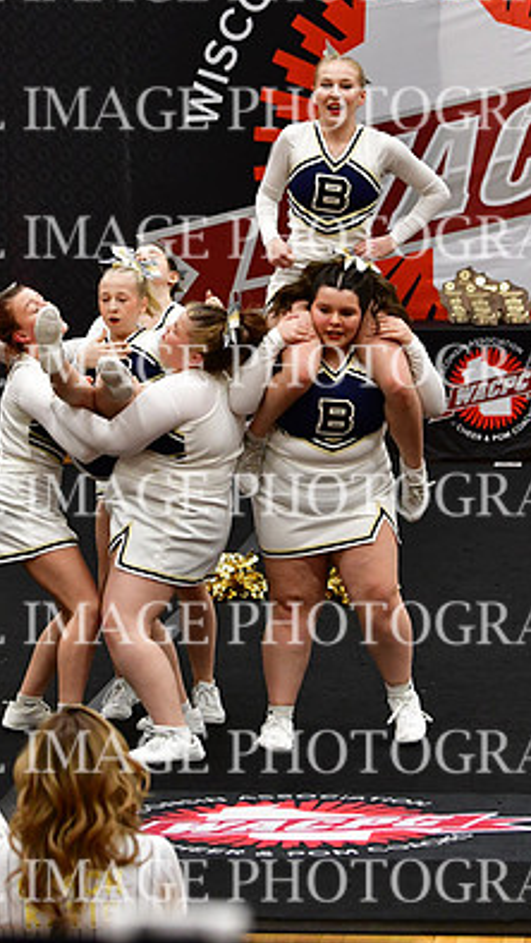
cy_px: 302
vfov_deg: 11.6
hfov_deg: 6.6
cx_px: 212
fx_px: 4625
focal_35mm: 185
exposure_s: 1/500
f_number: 4
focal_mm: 80
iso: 4000
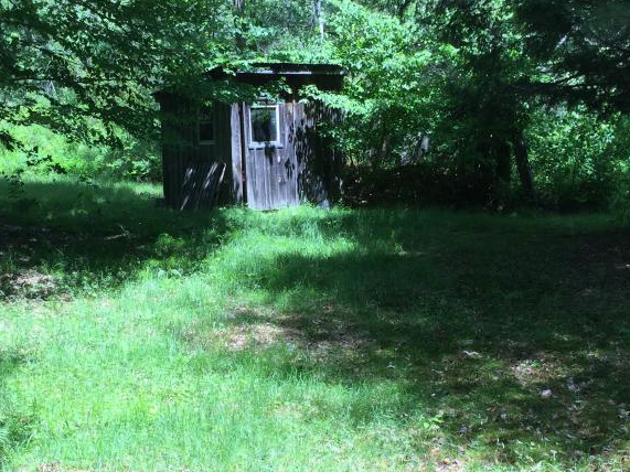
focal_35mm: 52
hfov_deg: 36.8
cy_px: 323
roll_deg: +1.5
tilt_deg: -12.7
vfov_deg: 27.8
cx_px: 271
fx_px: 946
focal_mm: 4.15
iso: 32
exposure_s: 1/565
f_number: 2.2
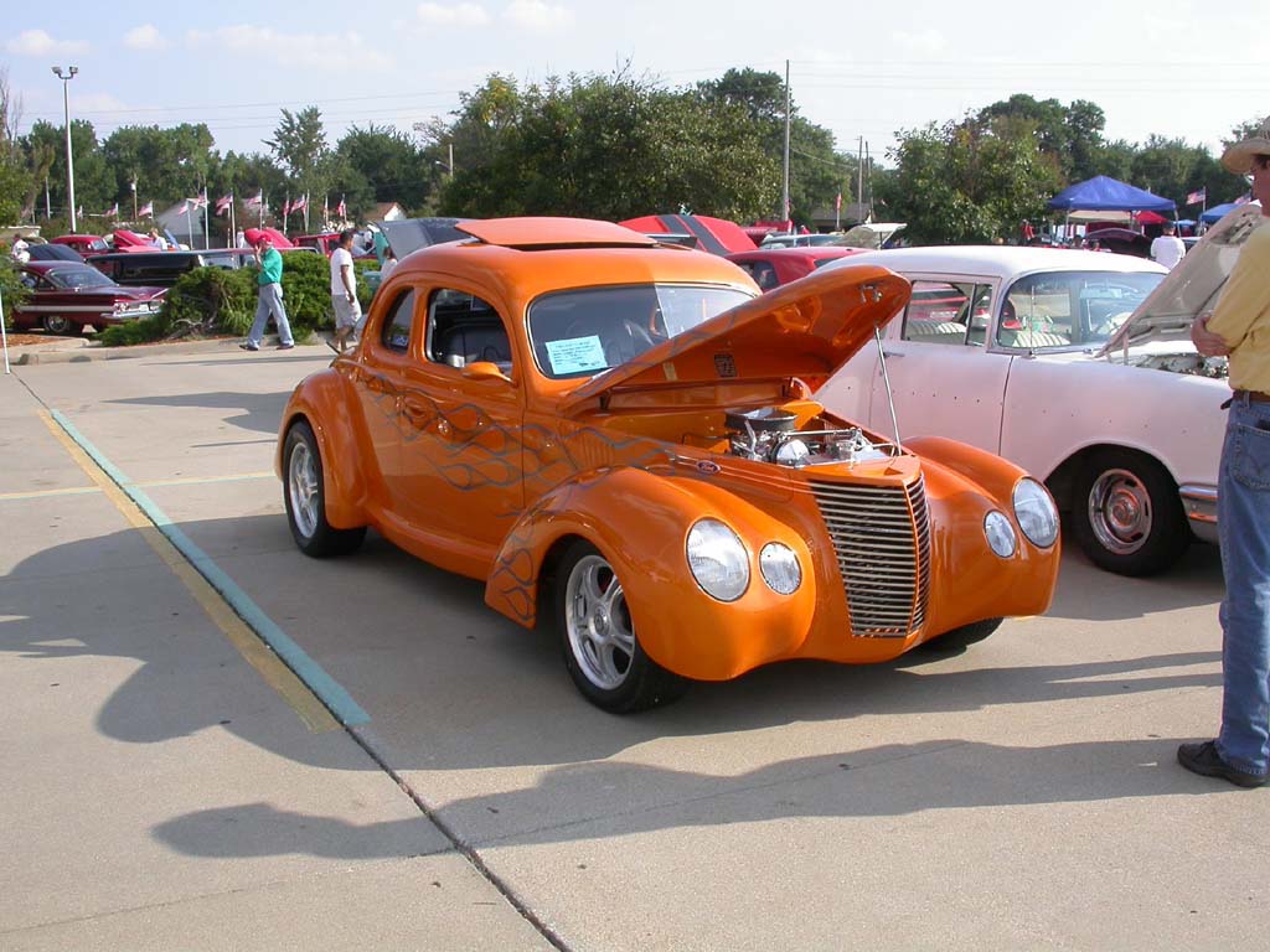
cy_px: 476
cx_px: 635
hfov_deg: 49.0
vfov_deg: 37.7
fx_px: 1394
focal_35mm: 38
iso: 100
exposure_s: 1/251
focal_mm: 7.85
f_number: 6.7
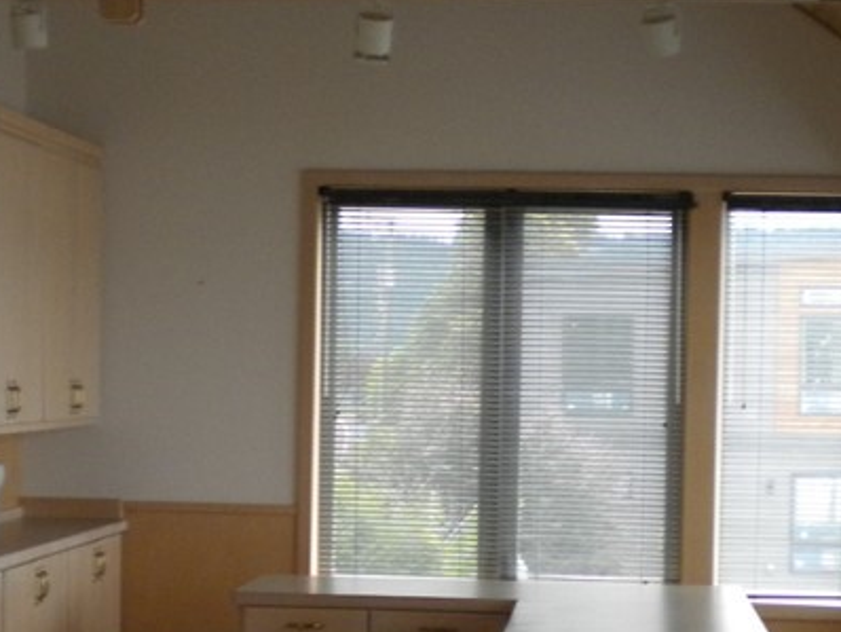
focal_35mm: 90
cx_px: 410
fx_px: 2188
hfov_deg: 21.8
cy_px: 484
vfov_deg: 16.3
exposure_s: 1/52.5
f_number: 3.1
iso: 210
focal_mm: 6.3
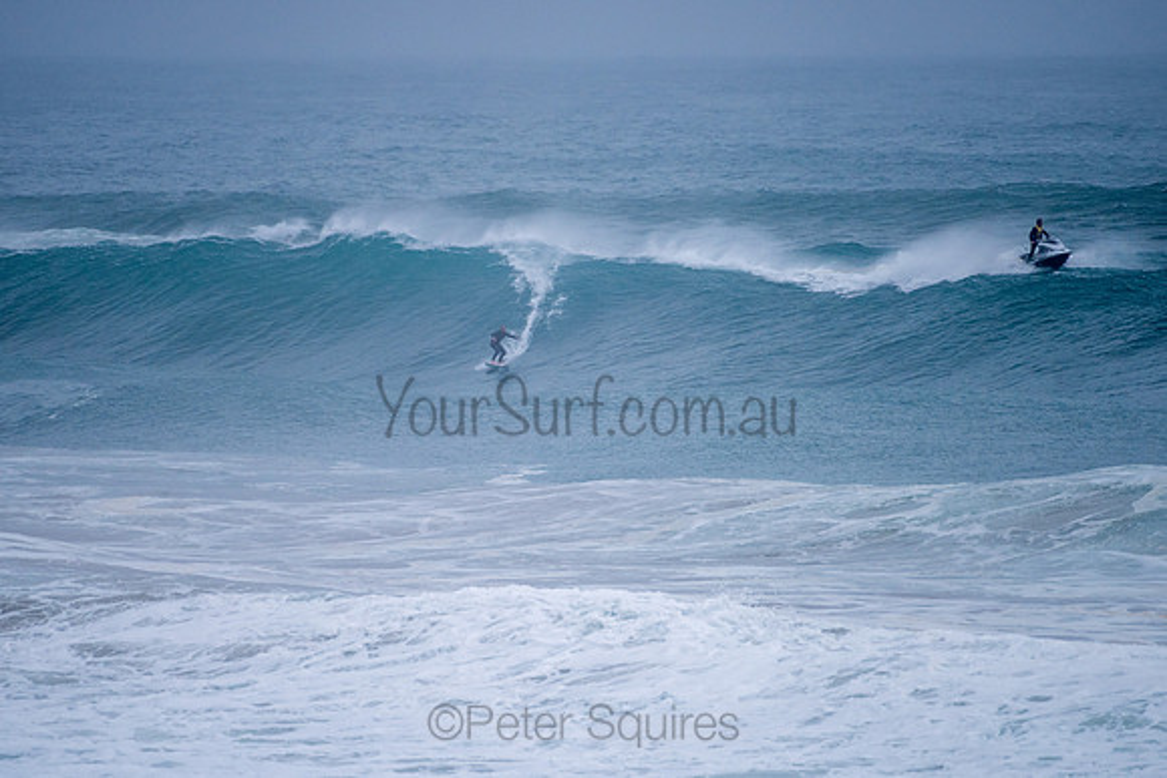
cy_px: 359
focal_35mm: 613
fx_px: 19882
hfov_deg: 3.4
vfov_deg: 2.2
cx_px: 560
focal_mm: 500
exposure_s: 1/1250
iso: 450
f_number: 5.6
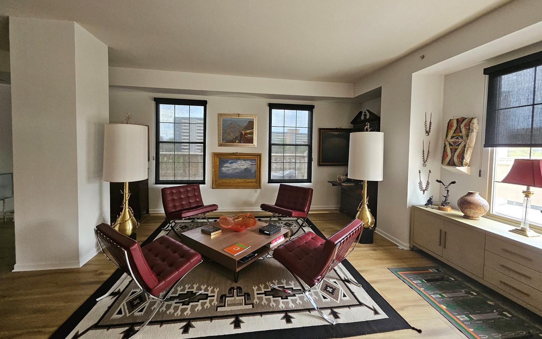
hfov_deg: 105.3
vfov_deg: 78.4
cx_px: 273
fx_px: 207
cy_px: 151
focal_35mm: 14
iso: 320
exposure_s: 1/60
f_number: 2.2
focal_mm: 1.74
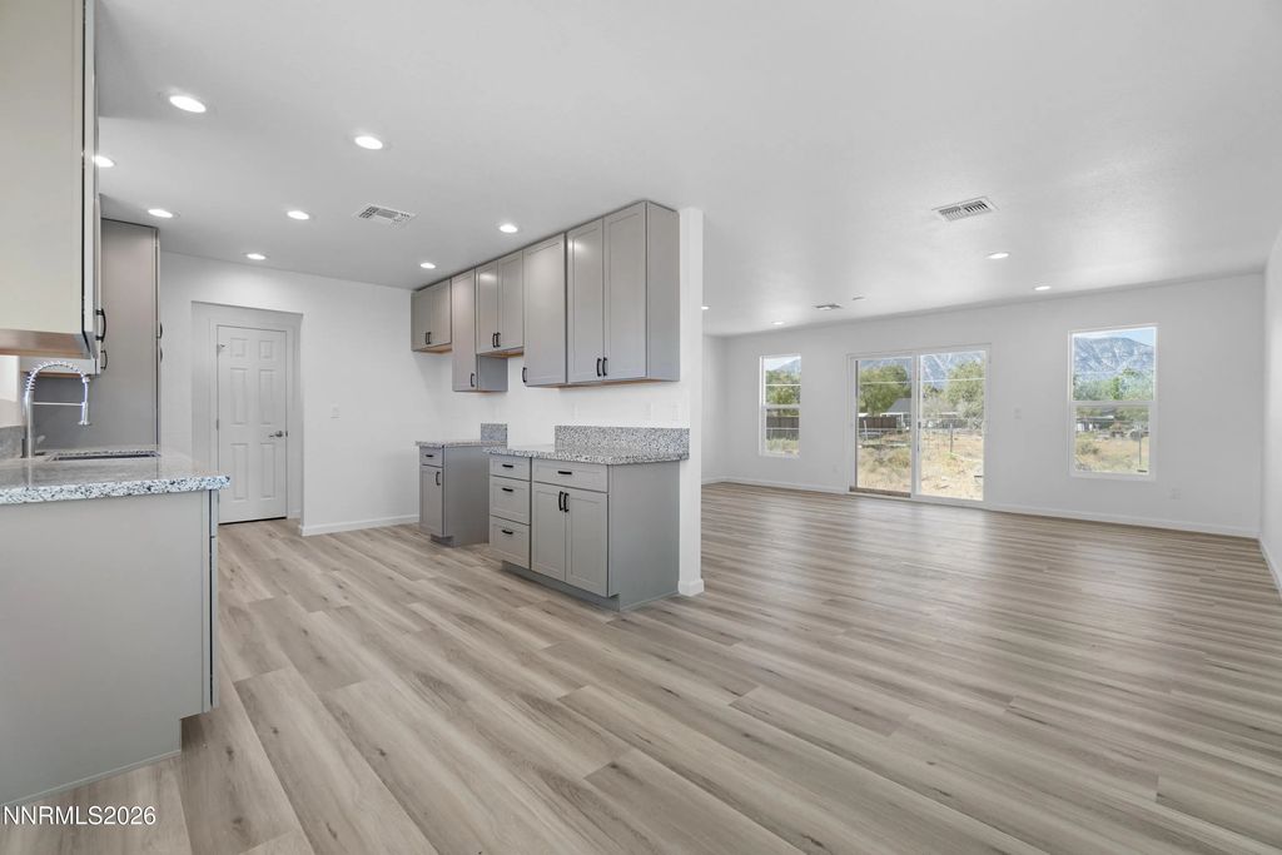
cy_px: 428
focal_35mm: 15
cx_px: 641
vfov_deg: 77.3
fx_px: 534
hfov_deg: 100.4
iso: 100
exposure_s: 1/5
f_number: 5
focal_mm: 10
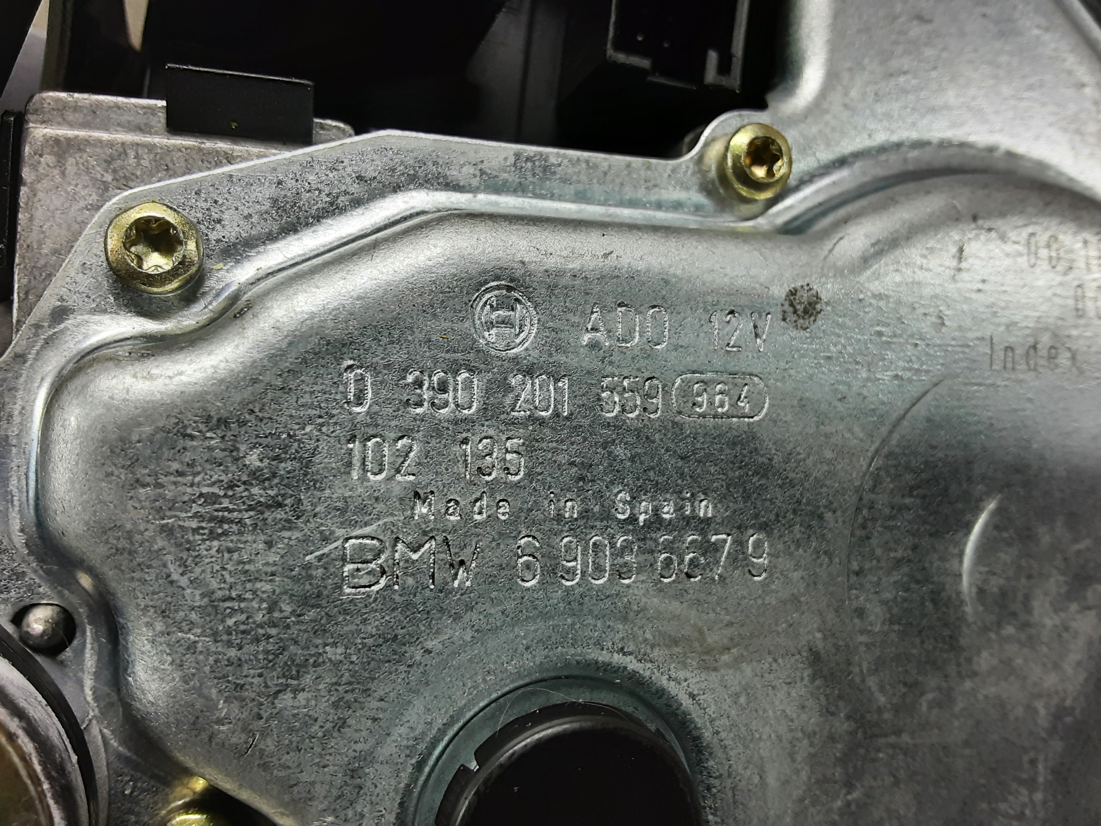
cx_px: 550
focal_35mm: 27
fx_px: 859
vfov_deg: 51.4
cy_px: 413
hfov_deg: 65.3
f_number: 1.9
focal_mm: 2.91
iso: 100
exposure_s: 1/50
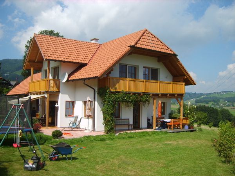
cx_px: 118
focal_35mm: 35
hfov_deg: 52.6
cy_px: 88
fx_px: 238
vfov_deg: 40.7
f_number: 7.1
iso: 50
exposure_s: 1/250
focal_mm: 7.4
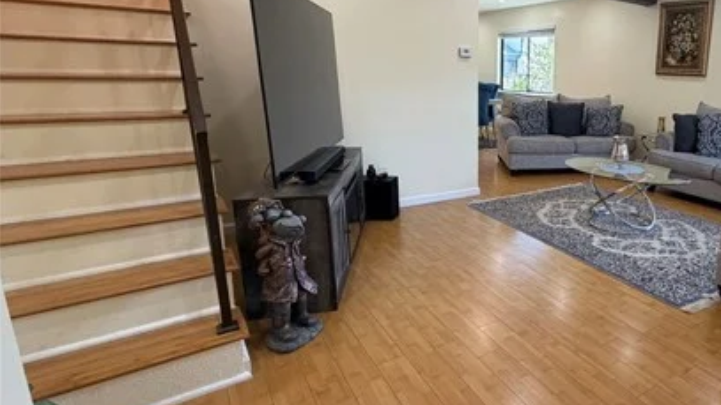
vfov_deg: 47.5
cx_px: 565
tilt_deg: -12.7
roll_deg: -1.1
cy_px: 172
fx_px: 459
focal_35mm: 24
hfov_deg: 69.7
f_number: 2.2
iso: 250
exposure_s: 1/120
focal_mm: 2.22
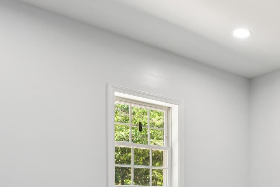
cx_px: 245
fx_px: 333
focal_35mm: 43
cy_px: 202
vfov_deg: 28.7
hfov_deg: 42.3
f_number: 13
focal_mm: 16.7
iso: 100
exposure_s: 1/2.5
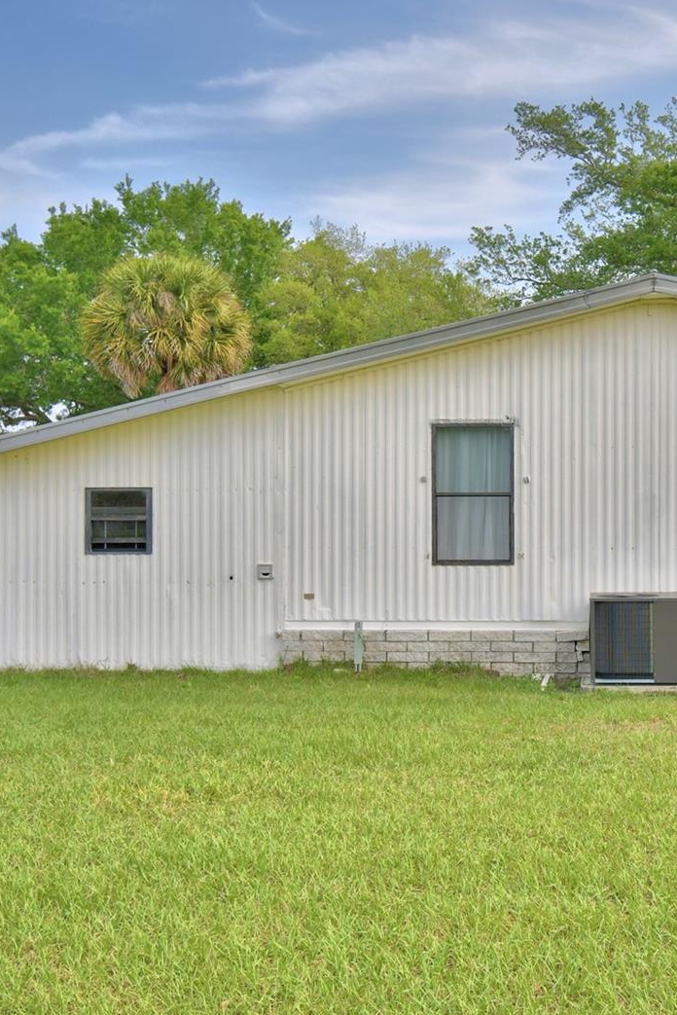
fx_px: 1297
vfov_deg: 42.7
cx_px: 524
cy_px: 500
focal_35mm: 46
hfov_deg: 28.7
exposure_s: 1/640
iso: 100
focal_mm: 20
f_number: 5.6
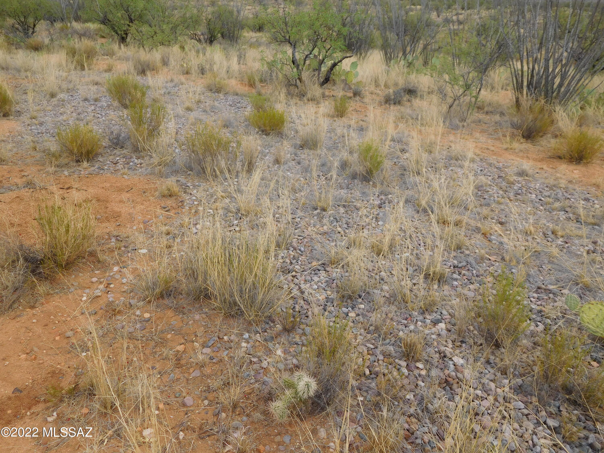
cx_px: 302
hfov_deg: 69.4
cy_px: 226
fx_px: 436
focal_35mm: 25
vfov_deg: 54.9
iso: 125
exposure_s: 1/500
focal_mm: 4.5
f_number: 3.4
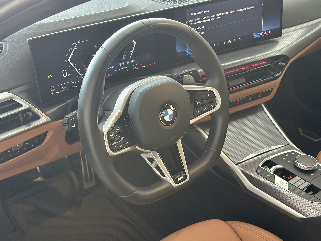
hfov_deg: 39.7
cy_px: 120
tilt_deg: -33.0
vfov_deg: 30.3
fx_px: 445
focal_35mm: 48
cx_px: 160
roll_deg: -2.5
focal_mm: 6.86
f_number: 1.78
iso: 250
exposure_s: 1/60
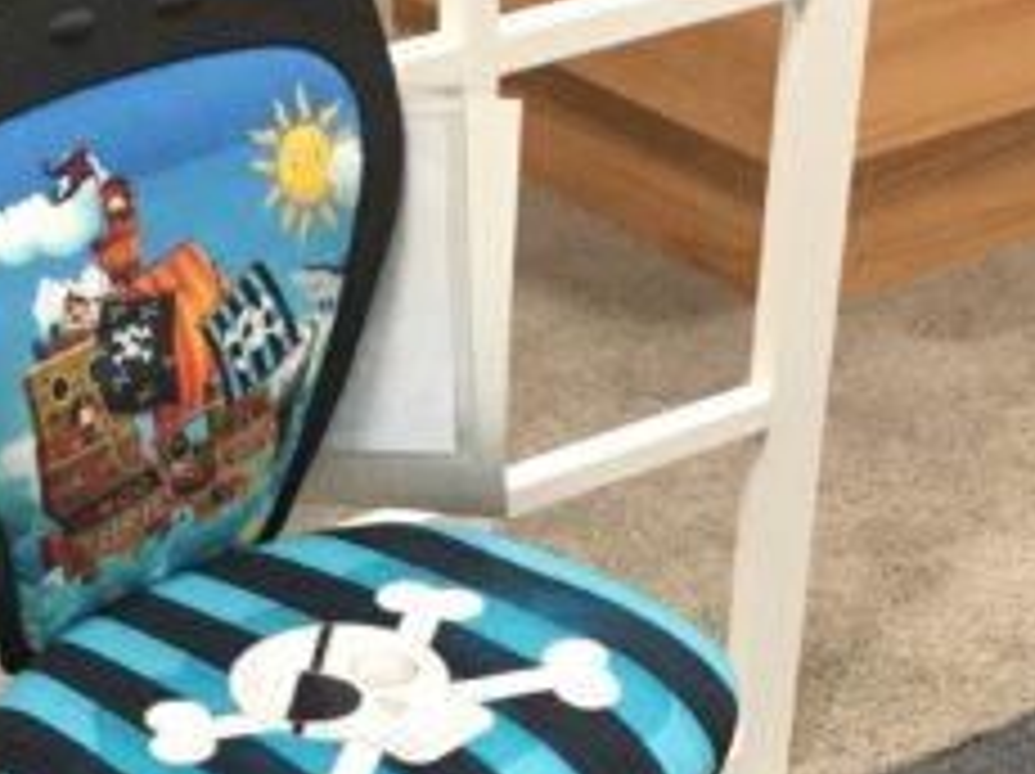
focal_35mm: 81
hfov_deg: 24.0
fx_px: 2419
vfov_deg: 17.5
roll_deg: +1.8
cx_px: 320
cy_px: 860
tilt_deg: -37.4
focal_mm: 3.3
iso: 160
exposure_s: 1/33
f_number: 2.4
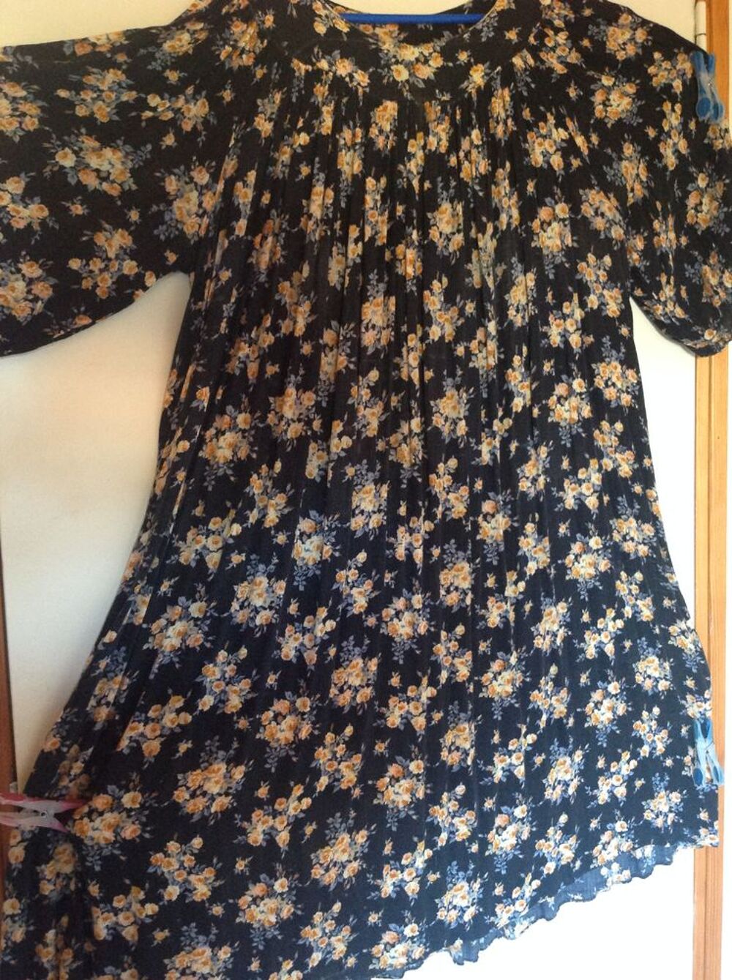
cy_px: 490
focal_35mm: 35
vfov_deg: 52.7
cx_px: 366
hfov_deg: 40.6
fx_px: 990
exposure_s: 1/15
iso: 400
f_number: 2.4
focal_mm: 4.28
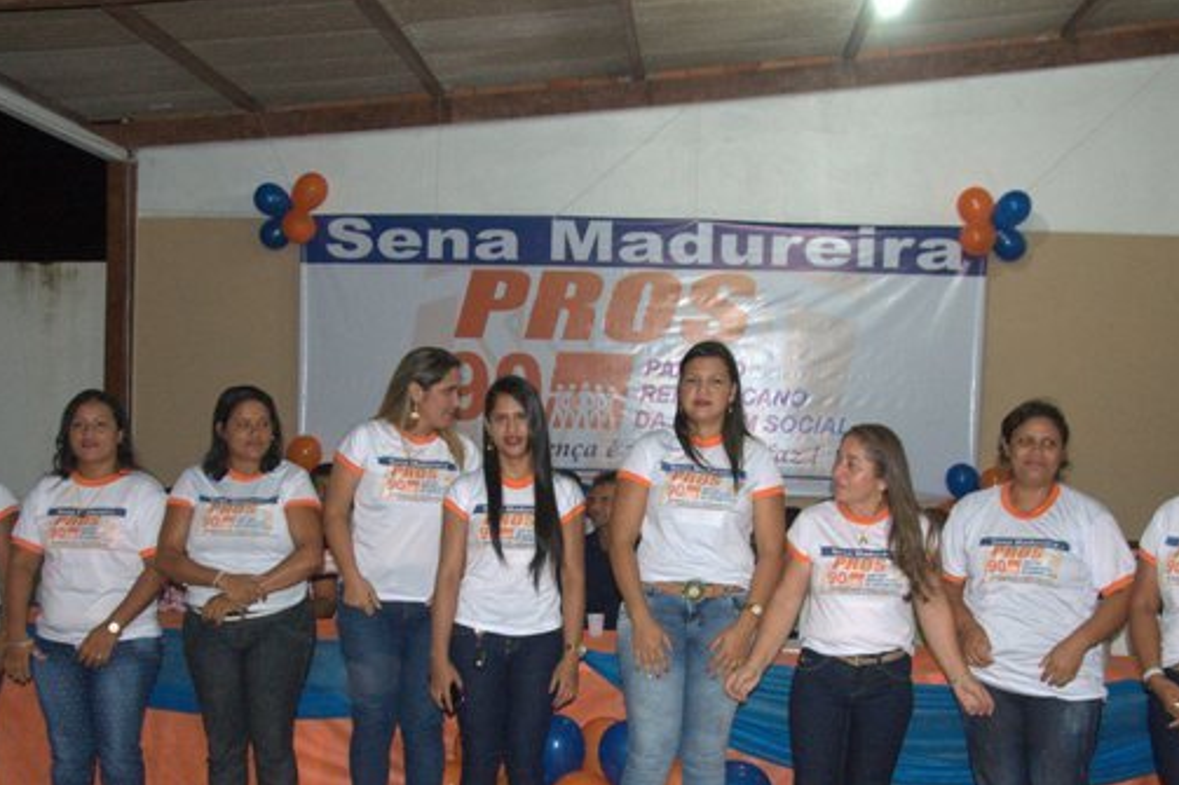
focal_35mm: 42
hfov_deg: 46.4
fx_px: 1375
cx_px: 588
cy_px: 480
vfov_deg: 31.8
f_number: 5.6
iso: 2500
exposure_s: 1/60
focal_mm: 22
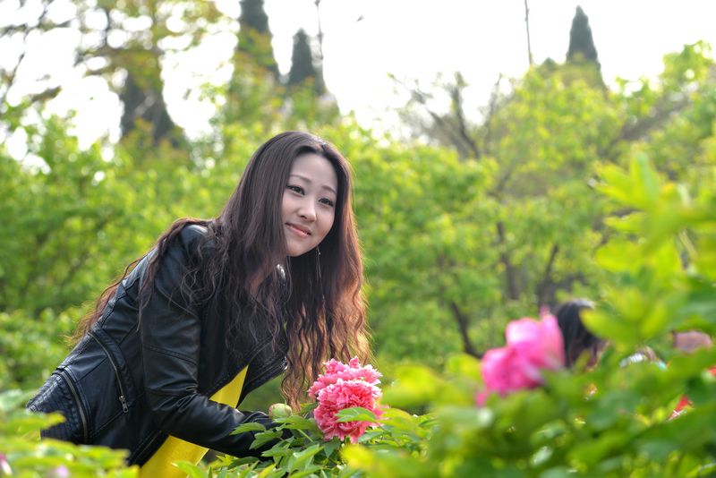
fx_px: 2427
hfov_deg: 16.8
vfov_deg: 11.2
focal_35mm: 122
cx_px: 358
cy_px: 239
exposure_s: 1/100
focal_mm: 122
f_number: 5.6
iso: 100
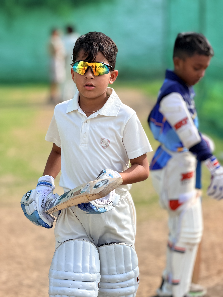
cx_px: 112
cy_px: 148
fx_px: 859
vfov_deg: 19.6
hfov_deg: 14.8
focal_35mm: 100
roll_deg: +1.0
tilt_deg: -7.7
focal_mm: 16.89
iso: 50
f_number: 2.8
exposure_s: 1/527
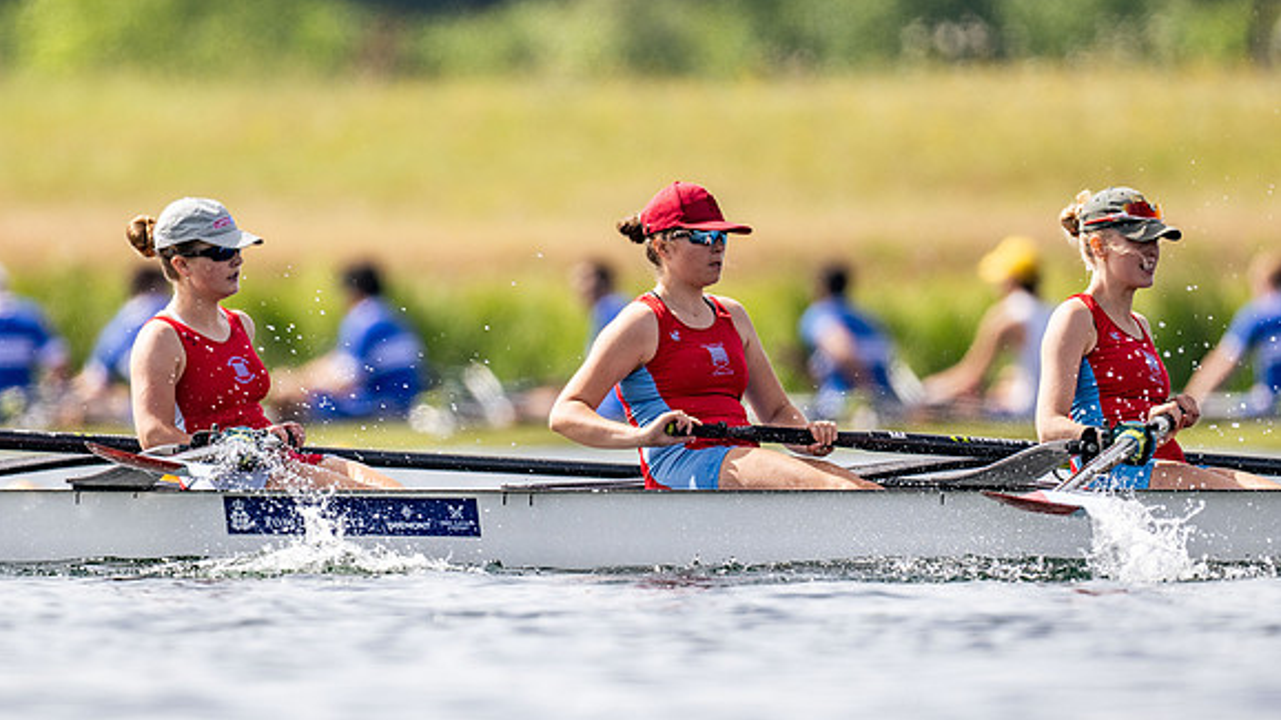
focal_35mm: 946
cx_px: 640
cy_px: 352
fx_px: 32130
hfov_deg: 2.3
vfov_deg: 1.3
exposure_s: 1/2500
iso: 180
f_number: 4
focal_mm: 600
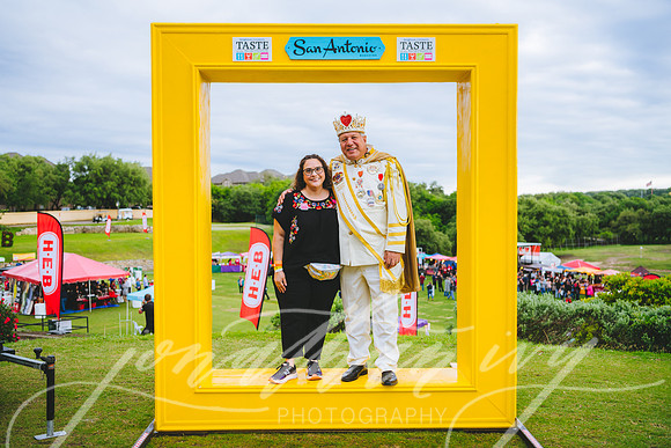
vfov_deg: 35.1
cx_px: 336
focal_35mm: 38
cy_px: 224
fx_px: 708
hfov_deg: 50.7
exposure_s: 1/200
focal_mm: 38
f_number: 2.8
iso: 80
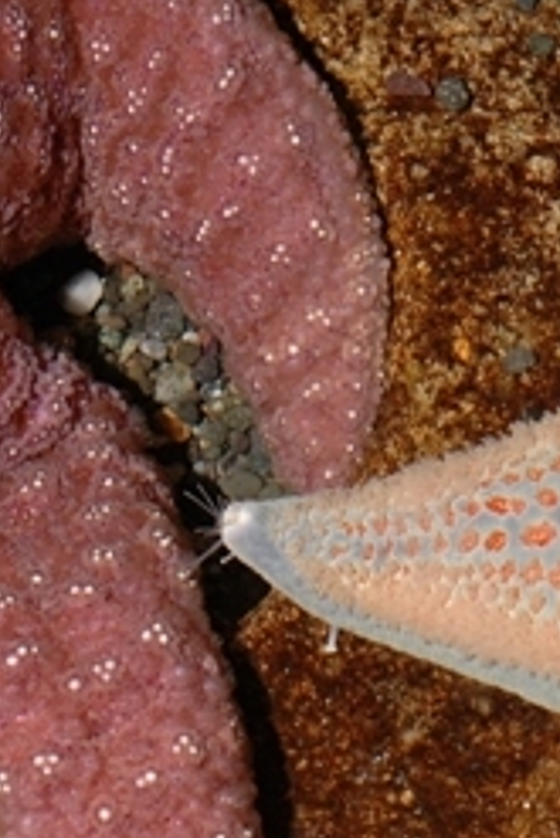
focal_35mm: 233
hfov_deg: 5.9
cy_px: 370
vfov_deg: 8.8
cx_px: 434
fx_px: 5429
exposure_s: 1/60
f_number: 8
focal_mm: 60
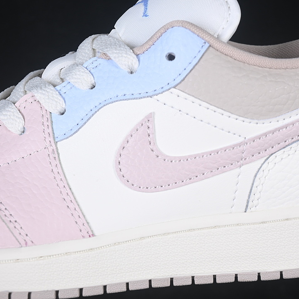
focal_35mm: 96
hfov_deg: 18.1
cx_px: 137
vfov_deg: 18.1
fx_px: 938
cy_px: 149
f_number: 7.1
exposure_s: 1/80
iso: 160
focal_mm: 50
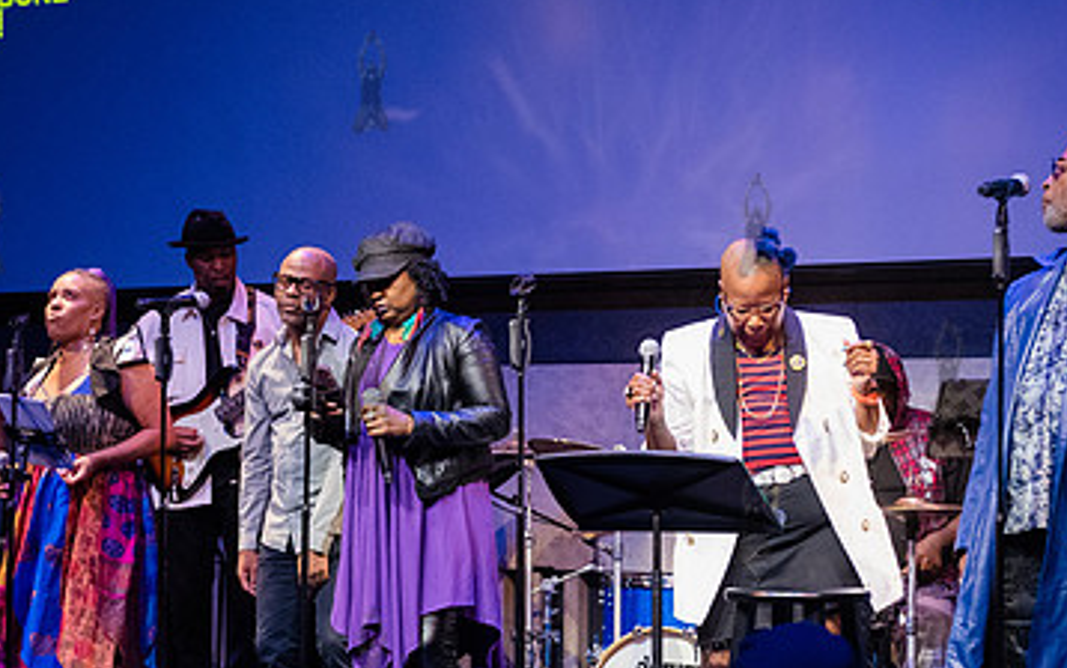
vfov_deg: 13.2
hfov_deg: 20.9
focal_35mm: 99
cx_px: 370
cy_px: 368
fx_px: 2880
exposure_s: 1/320
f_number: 3.5
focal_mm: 60
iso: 6400
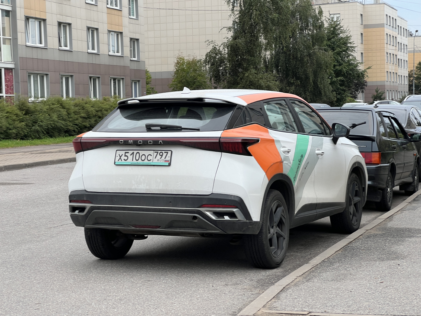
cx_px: 210
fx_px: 936
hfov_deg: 25.3
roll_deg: -1.1
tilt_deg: -3.8
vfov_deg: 19.1
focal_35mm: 77
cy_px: 158
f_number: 2.8
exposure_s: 1/194
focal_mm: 9
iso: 32
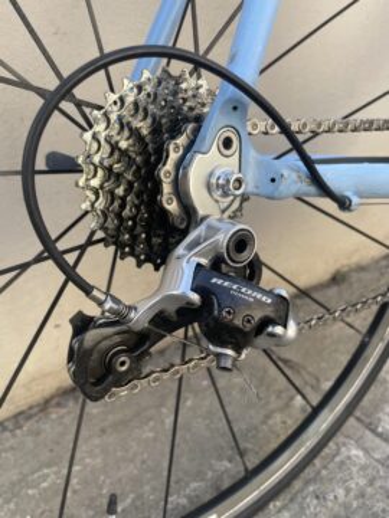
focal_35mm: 26
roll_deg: +0.5
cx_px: 194
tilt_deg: -27.4
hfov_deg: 53.1
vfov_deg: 67.3
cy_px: 259
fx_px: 390
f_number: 1.6
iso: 32
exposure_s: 1/421
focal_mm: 4.2
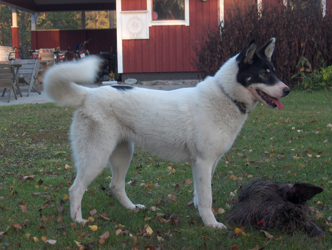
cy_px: 125
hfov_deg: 27.7
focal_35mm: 70
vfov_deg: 21.1
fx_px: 672
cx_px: 166
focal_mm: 14.3
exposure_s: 1/95.3
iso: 200
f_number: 3.5
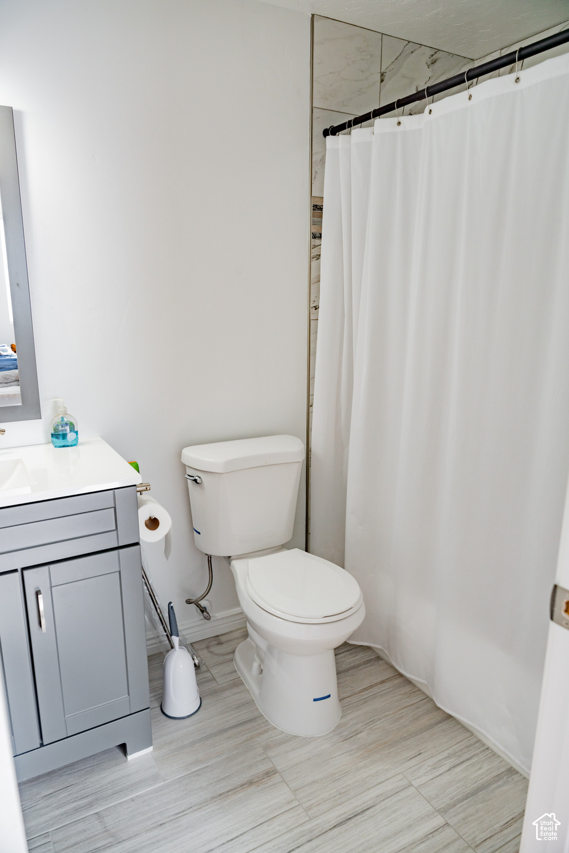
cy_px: 426
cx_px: 284
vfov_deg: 73.7
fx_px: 569
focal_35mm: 24
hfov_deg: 53.1
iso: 500
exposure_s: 1/160
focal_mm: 24
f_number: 4.5
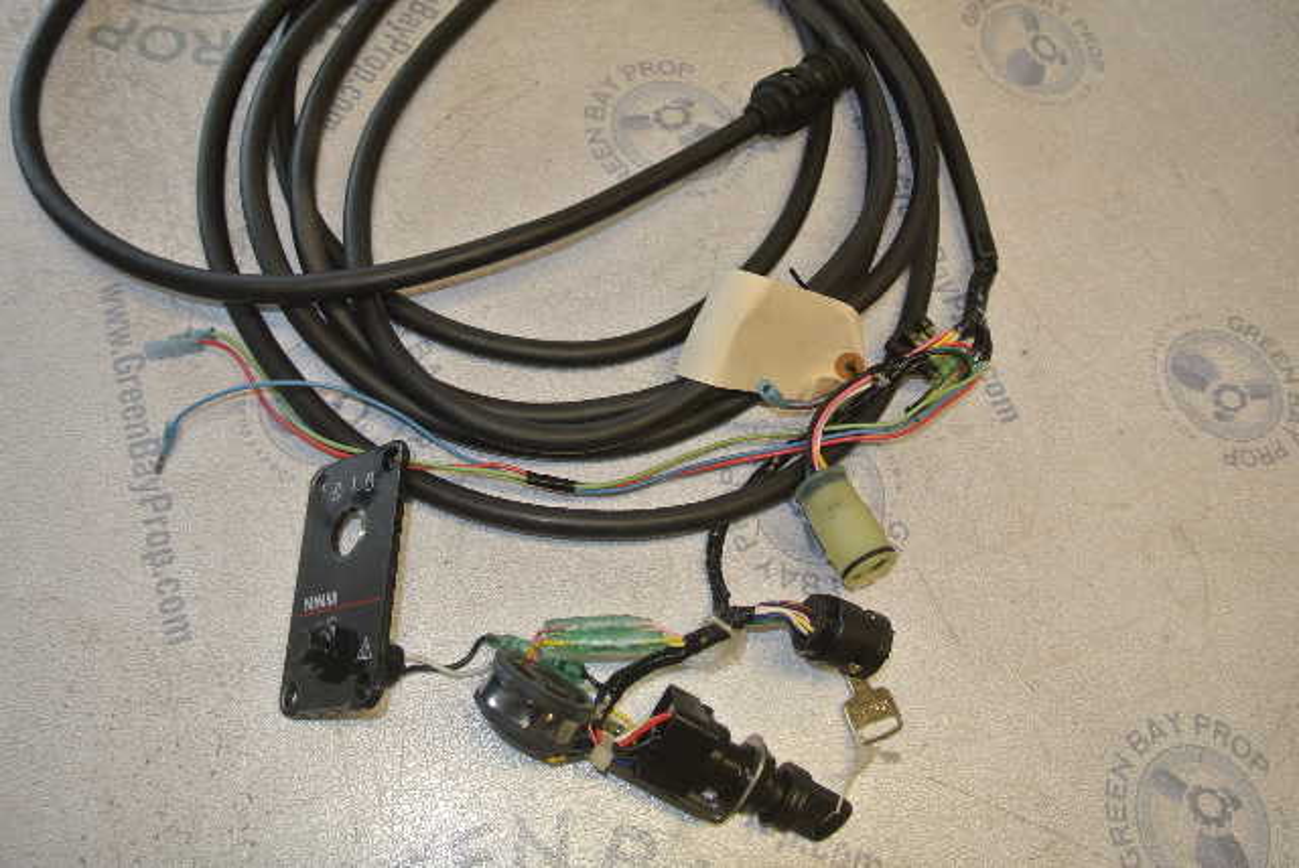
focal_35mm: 30
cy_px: 434
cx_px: 650
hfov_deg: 61.9
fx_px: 1083
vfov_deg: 43.7
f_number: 3.5
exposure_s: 1/60
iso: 200
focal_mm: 11.4
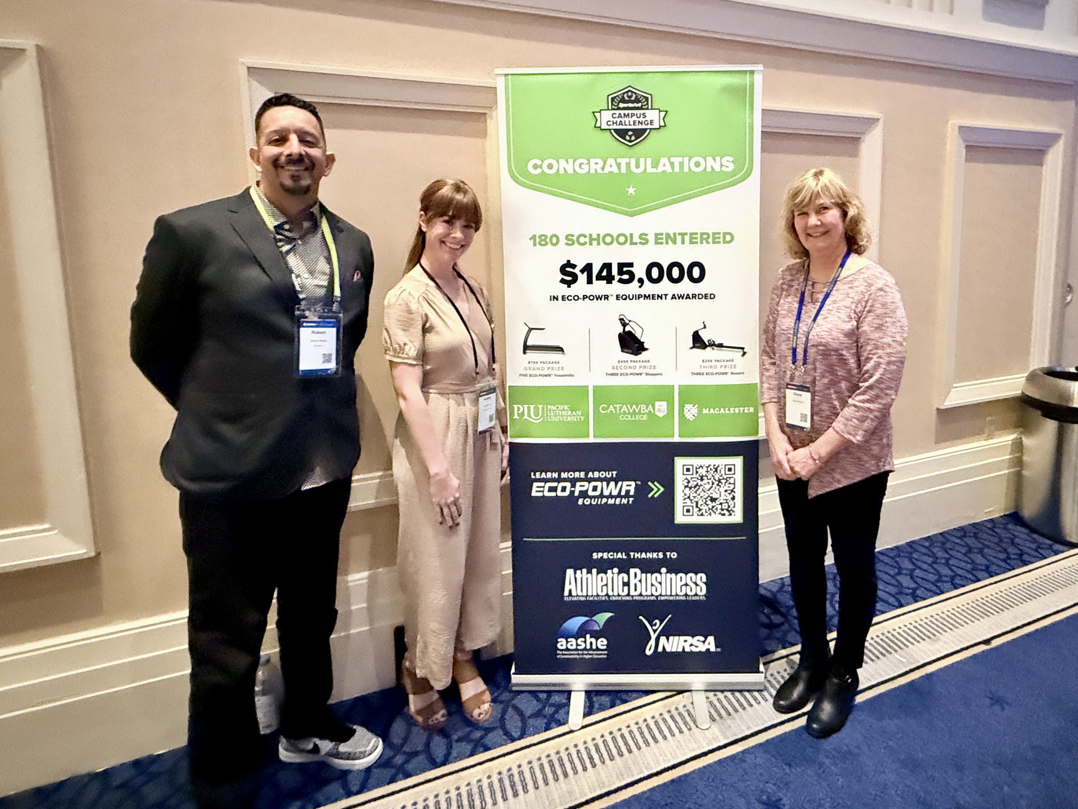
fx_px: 436
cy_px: 404
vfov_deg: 85.7
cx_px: 539
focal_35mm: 14
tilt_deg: -7.6
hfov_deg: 102.1
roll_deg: +1.3
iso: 1250
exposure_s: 1/40
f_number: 2.2
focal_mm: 2.22
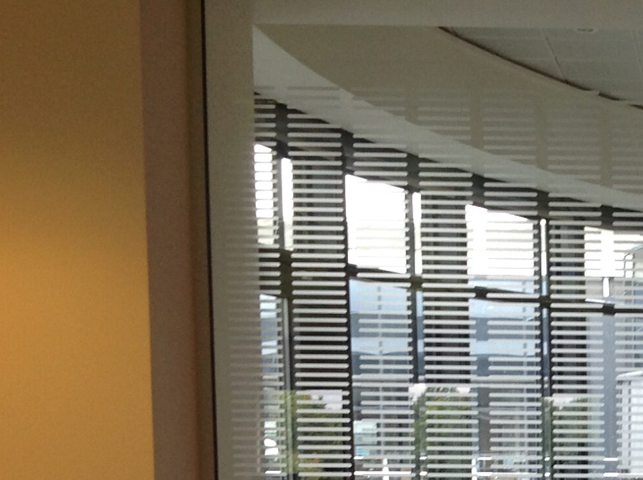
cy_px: 572
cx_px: 770
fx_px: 1687
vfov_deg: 15.6
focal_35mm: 91
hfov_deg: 20.2
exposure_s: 1/40
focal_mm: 4.28
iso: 64
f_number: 2.4
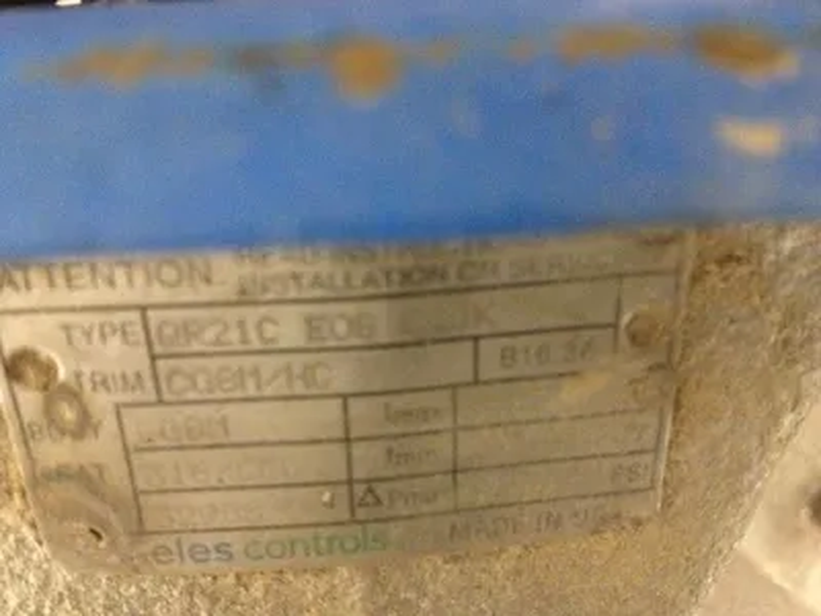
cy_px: 308
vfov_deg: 40.7
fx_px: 830
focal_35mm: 35
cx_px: 410
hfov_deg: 52.6
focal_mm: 4.28
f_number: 2.4
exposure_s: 1/15
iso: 800
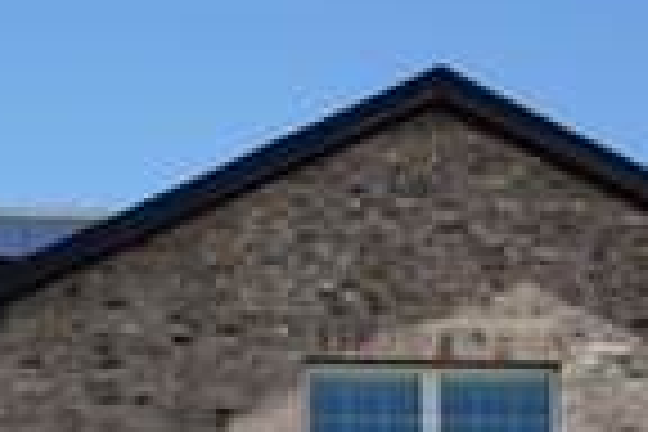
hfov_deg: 13.5
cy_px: 583
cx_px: 117
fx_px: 2713
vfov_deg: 8.9
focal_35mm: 151
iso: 200
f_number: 13
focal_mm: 29
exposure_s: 1/160
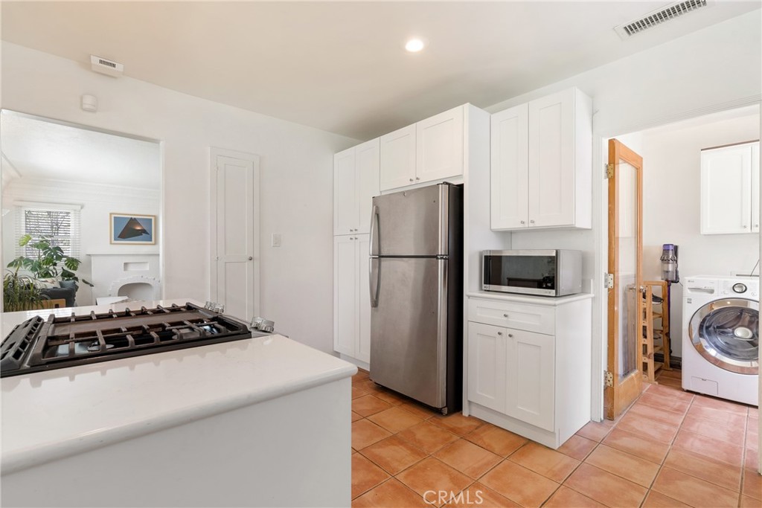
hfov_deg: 96.7
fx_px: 339
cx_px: 381
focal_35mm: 16
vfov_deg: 73.8
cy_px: 254
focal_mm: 16
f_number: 9
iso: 320
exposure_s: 1/15
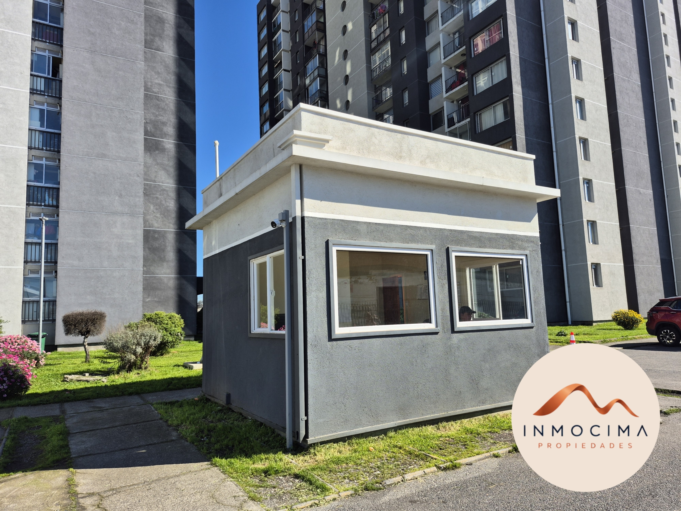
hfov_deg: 73.9
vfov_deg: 58.9
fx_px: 452
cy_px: 256
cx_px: 340
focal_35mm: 23
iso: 25
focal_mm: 5.4
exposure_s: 1/1488
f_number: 1.8
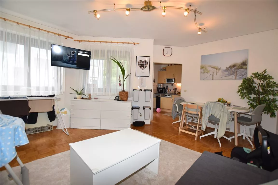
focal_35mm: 15
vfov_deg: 77.3
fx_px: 116
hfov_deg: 100.4
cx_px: 139
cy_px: 92
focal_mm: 10
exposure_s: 1/60
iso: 500
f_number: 4
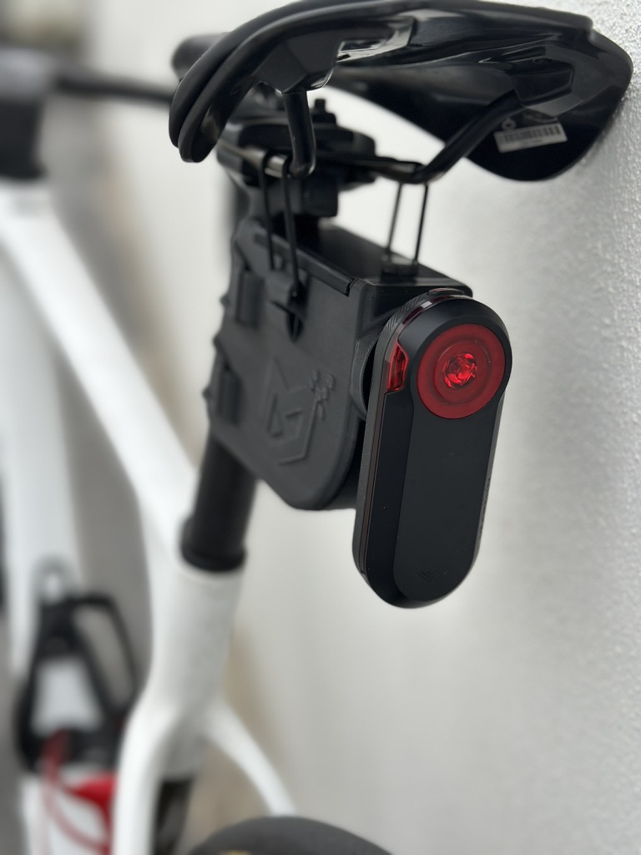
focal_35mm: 48
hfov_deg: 30.3
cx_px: 320
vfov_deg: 39.7
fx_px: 1185
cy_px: 428
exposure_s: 1/816
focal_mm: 6.86
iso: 80
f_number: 1.78
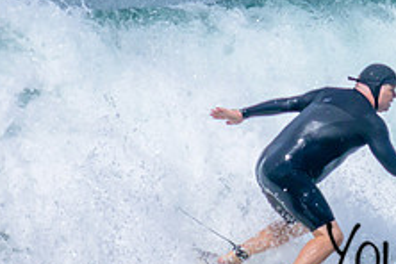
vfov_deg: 0.5
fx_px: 31491
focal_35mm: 2863
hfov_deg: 0.7
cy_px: 136
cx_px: 415
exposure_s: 1/2000
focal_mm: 800
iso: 450
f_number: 11
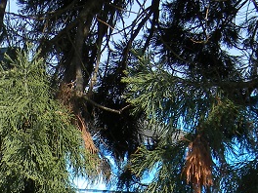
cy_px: 334
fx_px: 1327
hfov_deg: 11.0
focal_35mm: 178
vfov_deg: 8.1
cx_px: -11
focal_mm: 8.6
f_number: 3.9
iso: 80
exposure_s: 1/522
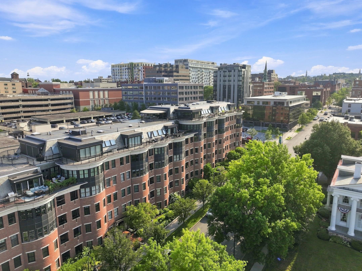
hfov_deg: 71.6
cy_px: 136
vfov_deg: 56.8
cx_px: 181
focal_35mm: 24
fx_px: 251
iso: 310
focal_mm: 12.3
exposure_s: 1/4000
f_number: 2.8
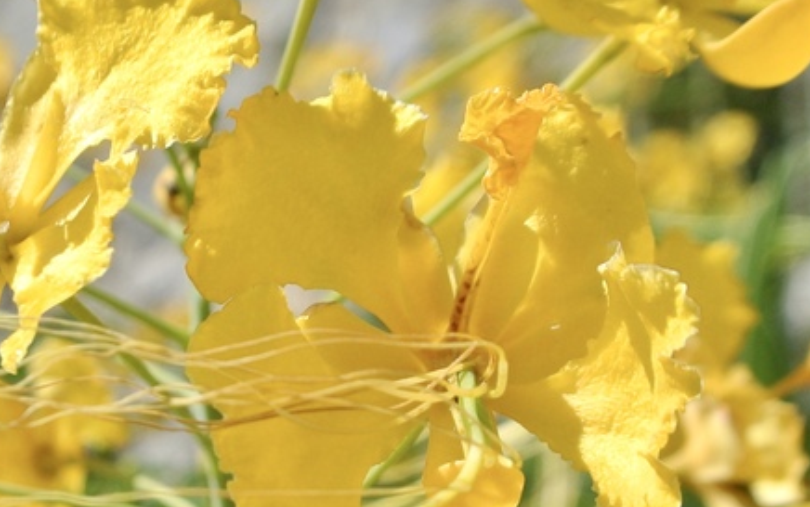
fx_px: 1922
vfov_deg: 14.5
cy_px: 616
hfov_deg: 22.9
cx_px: 17
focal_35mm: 87
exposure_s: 1/640
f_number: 5.6
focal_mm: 11.8
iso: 100
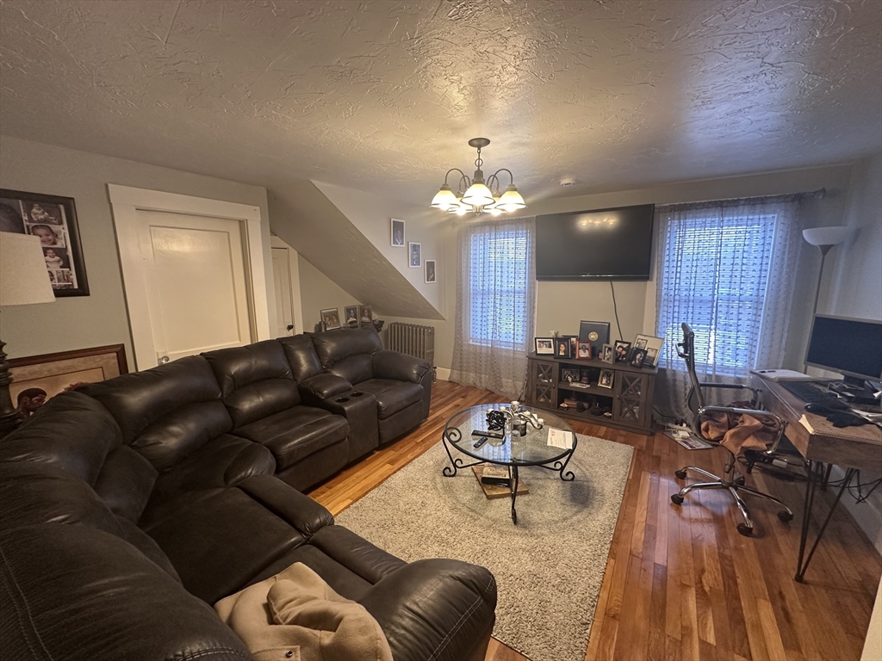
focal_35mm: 14
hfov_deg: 102.1
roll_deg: +0.4
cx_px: 441
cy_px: 330
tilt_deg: -9.0
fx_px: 357
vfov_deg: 85.7
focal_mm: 2.22
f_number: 2.2
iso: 250
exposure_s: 1/60
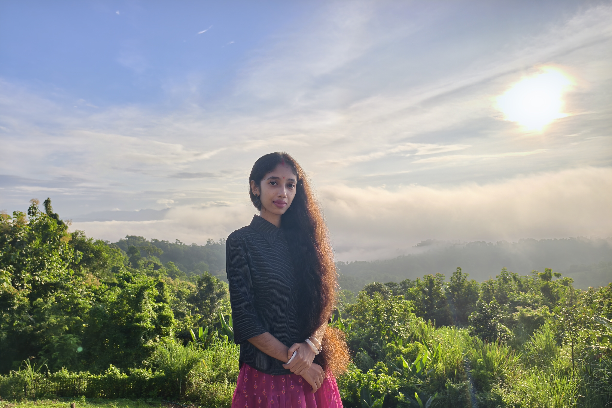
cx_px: 306
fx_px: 408
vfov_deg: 53.0
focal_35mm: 24
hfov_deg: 73.7
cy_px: 229
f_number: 1.57
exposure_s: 1/505
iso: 71
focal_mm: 5.6
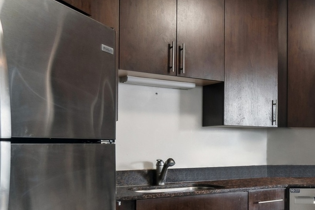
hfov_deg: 38.4
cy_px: 153
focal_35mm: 44
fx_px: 385
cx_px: 330
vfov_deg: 30.1
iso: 200
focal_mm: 12
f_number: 8
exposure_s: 1/15
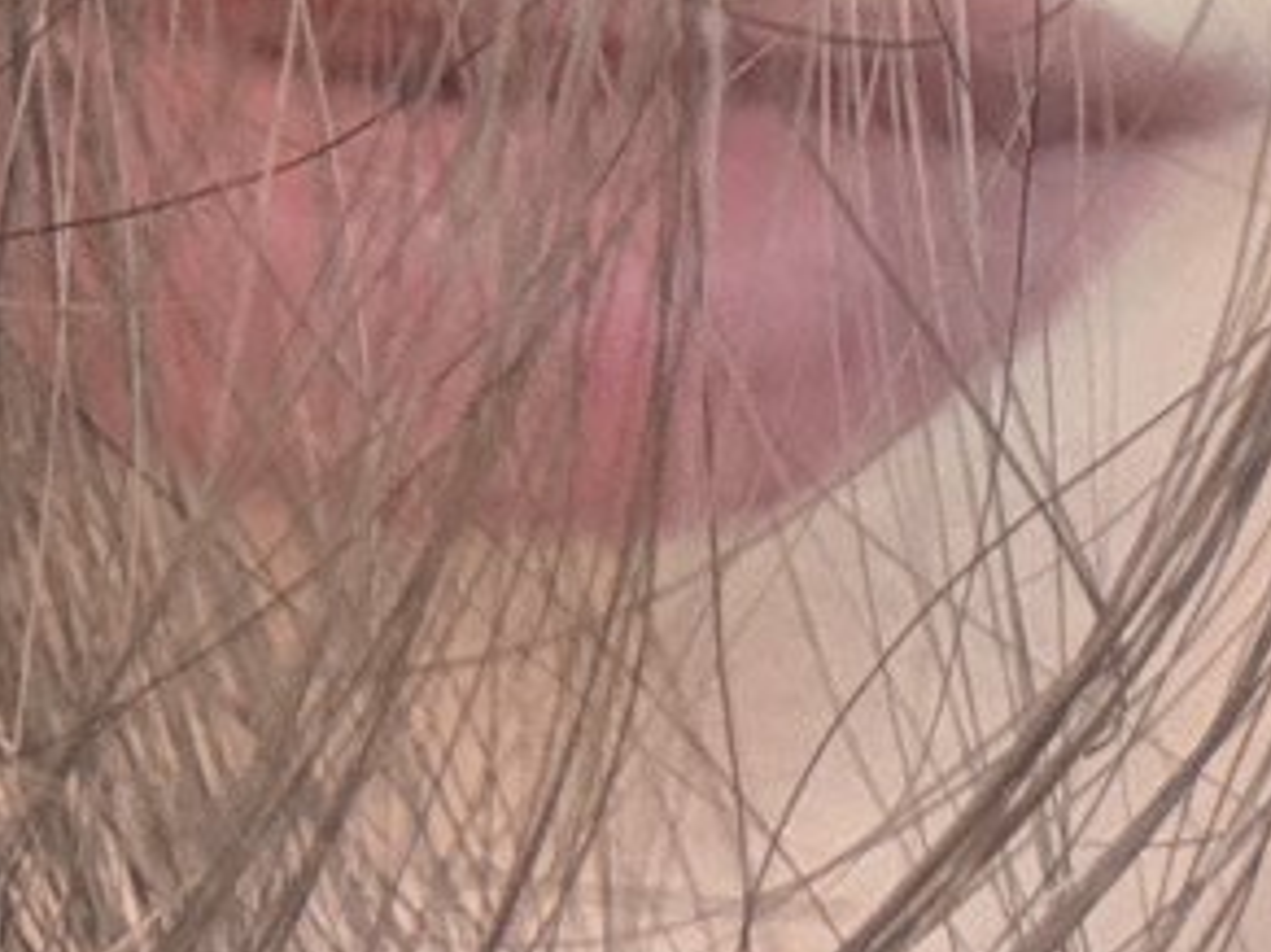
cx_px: 306
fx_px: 5799
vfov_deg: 8.9
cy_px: -834
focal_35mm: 158
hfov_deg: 12.5
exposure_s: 1/122
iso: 64
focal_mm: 2.69
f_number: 1.9
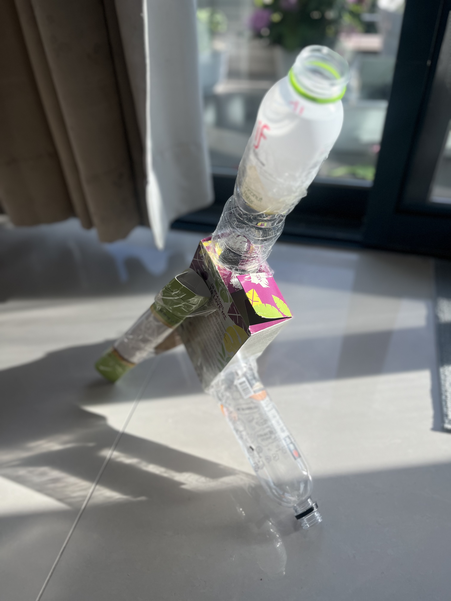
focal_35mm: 26
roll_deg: +4.7
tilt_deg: -42.3
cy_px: 300
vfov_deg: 67.3
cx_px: 226
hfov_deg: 53.1
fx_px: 452
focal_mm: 5.1
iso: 50
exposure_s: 1/705
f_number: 1.6
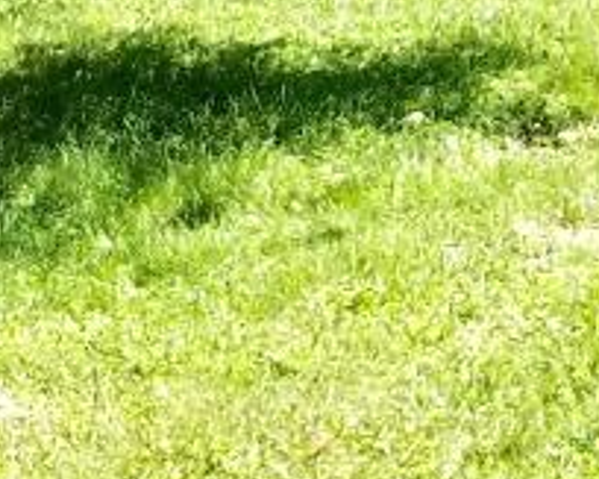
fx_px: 3172
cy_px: -438
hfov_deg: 10.8
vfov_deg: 8.3
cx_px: 405
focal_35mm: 179
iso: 50
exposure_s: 1/564
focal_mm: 4.25
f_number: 1.7
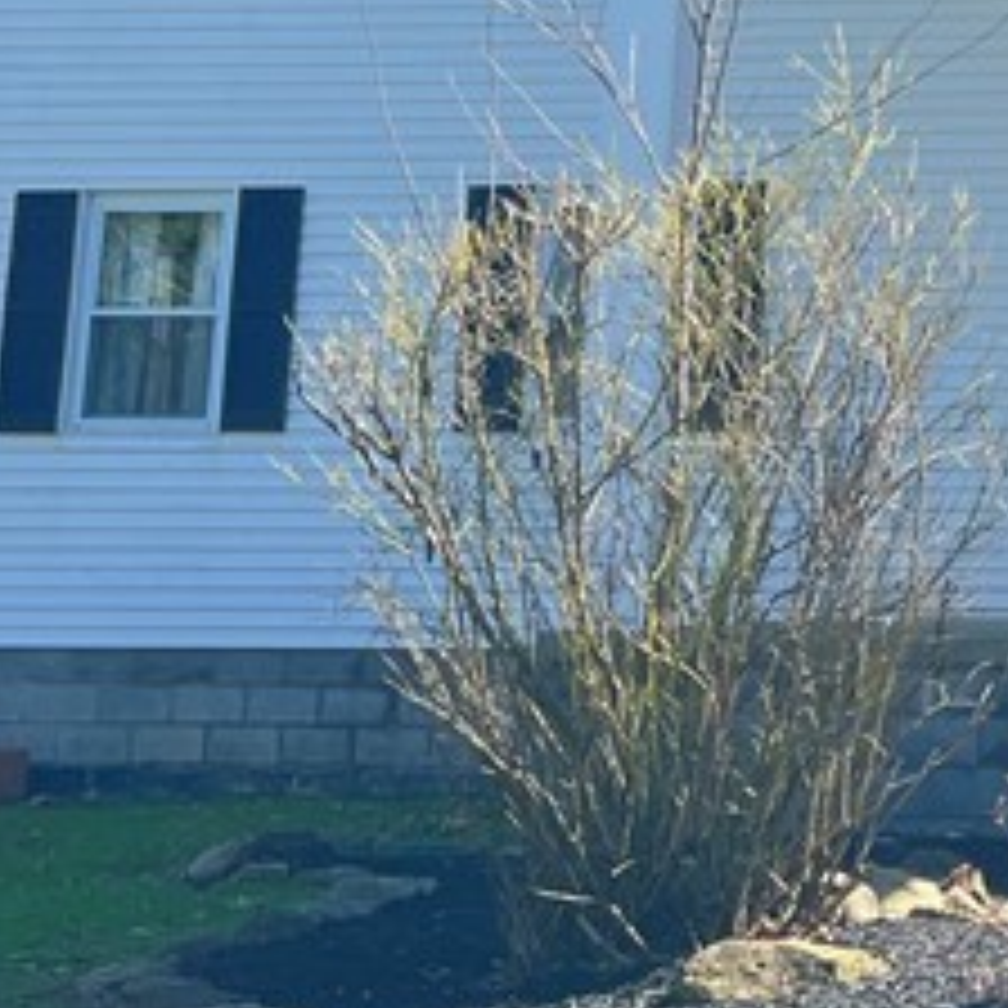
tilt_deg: +10.7
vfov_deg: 16.0
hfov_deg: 15.2
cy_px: -166
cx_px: 1566
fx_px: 3459
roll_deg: -0.4
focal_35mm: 105
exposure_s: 1/510
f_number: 1.6
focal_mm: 5.1
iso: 50
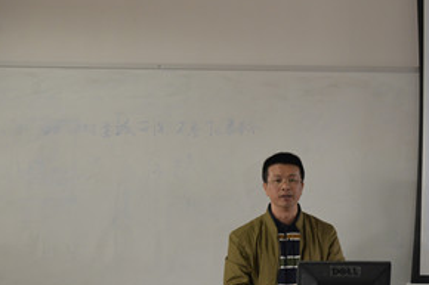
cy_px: 207
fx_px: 2096
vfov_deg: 7.8
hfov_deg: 11.6
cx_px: 426
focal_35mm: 176
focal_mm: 85
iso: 1600
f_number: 5.6
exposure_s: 1/125
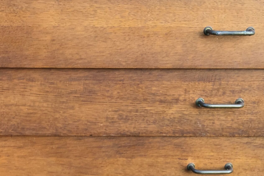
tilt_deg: -25.3
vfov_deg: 17.3
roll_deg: -1.2
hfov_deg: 25.3
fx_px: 572
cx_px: 37
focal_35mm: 78
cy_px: 146
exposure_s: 1/50
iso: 40
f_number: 2.2
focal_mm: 4.15
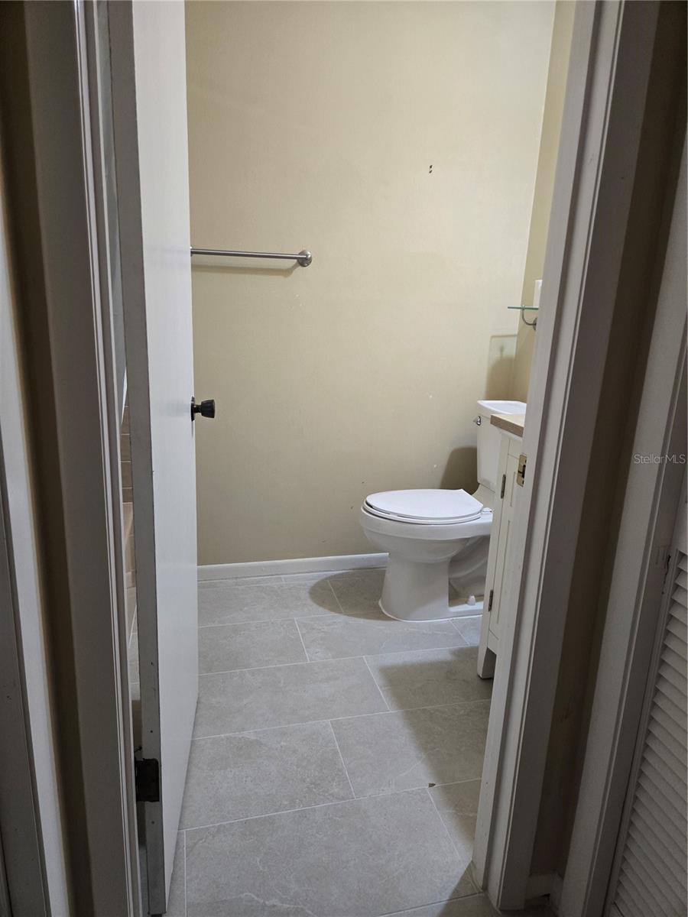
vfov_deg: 73.9
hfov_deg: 58.9
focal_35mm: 23
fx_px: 610
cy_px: 458
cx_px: 344
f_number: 1.8
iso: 400
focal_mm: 5.4
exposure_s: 1/120
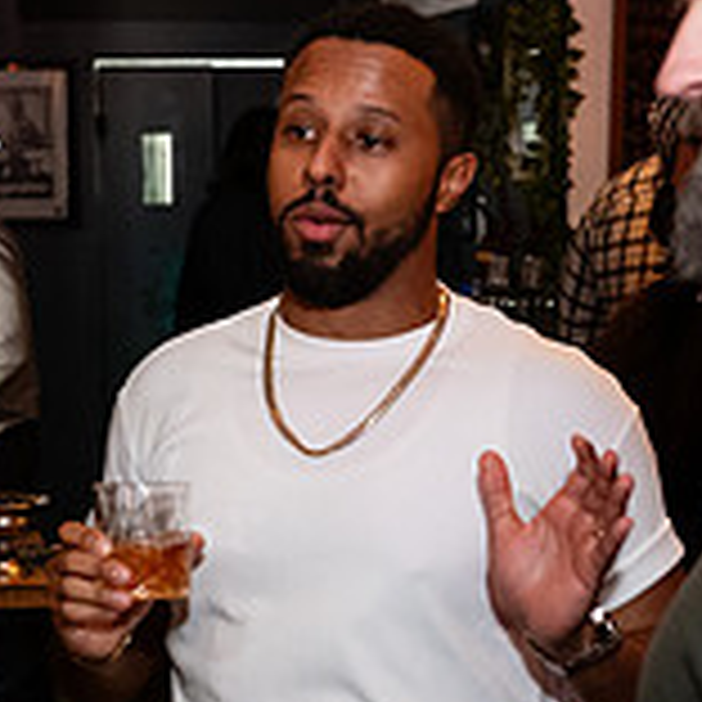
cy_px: 380
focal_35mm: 90
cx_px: 266
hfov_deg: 19.3
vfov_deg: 19.3
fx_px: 2065
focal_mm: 28
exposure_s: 1/125
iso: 3200
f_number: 3.2
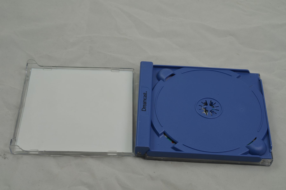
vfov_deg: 22.5
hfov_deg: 33.5
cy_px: 95
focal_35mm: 60
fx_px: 476
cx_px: 143
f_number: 20
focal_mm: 40
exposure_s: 1/3
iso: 100
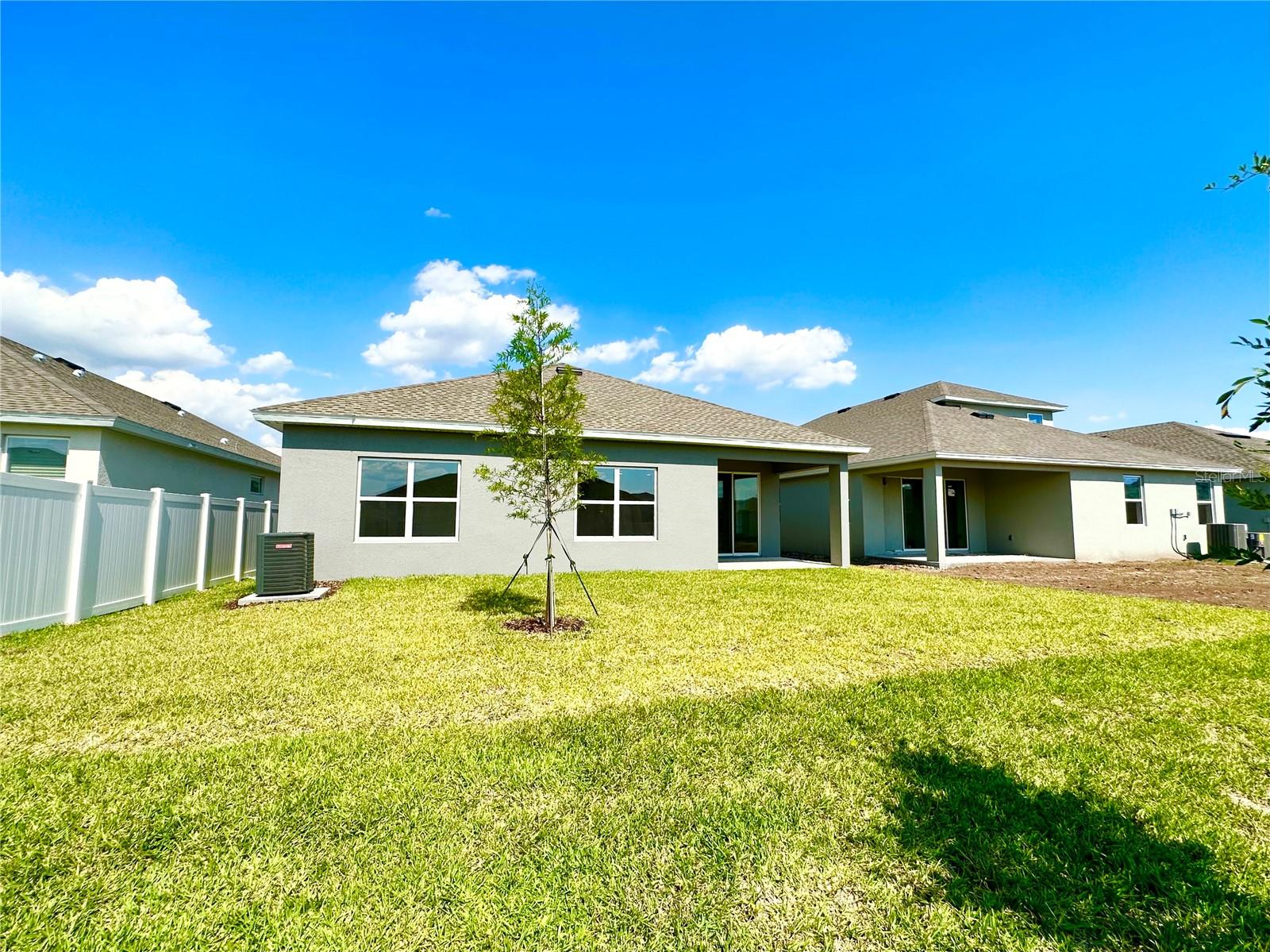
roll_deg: +2.4
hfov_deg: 102.1
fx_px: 513
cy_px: 476
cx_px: 635
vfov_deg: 85.6
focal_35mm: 14
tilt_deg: +4.5
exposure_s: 1/2817
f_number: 2.2
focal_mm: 2.22
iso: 50
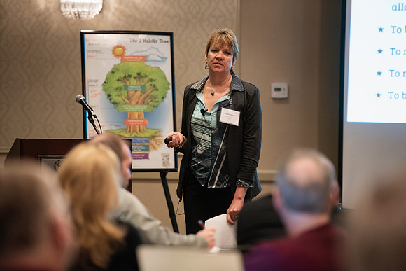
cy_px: 136
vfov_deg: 7.4
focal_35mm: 185
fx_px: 2087
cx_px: 203
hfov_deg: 11.1
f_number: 2.8
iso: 5000
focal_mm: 185
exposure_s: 1/200
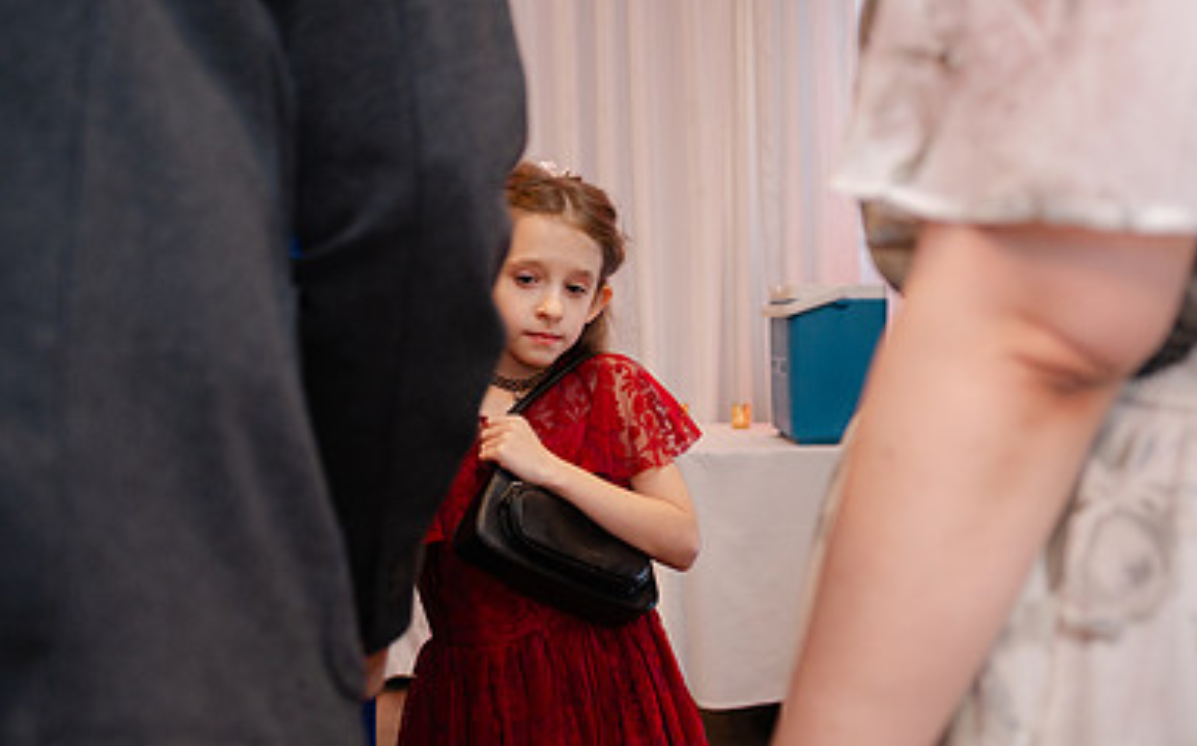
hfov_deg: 46.2
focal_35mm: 43
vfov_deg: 29.8
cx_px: 644
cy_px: 401
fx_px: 1402
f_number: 2.8
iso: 800
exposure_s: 1/125
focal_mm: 28
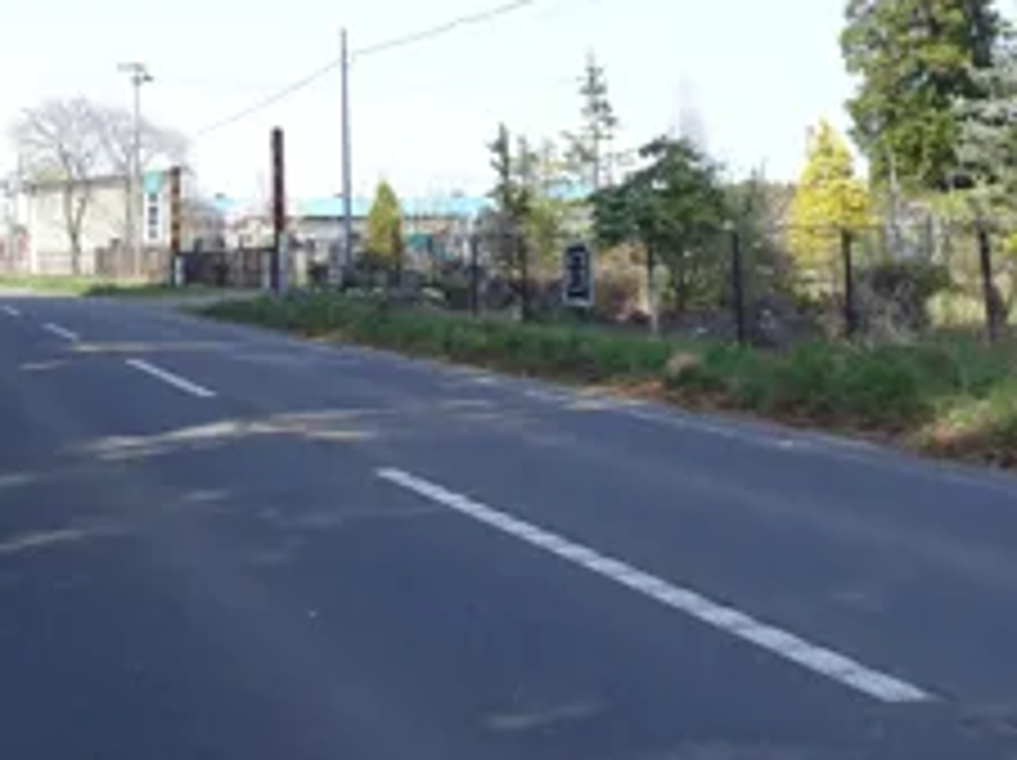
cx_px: 252
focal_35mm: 51
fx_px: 1497
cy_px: 36
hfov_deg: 36.6
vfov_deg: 27.2
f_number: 3.5
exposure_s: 1/400
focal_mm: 4.1
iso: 80
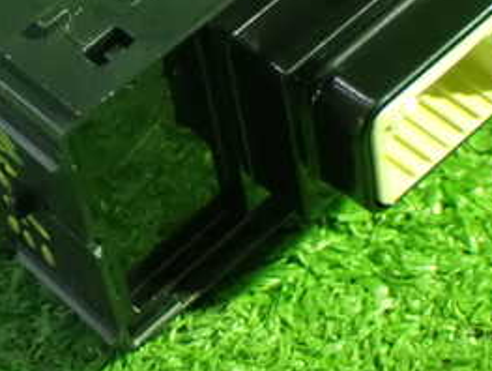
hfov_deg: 15.9
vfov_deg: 12.0
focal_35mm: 123
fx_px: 1751
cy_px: 47
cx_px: 123
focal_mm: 9.65
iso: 1600
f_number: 3.3
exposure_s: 1/15
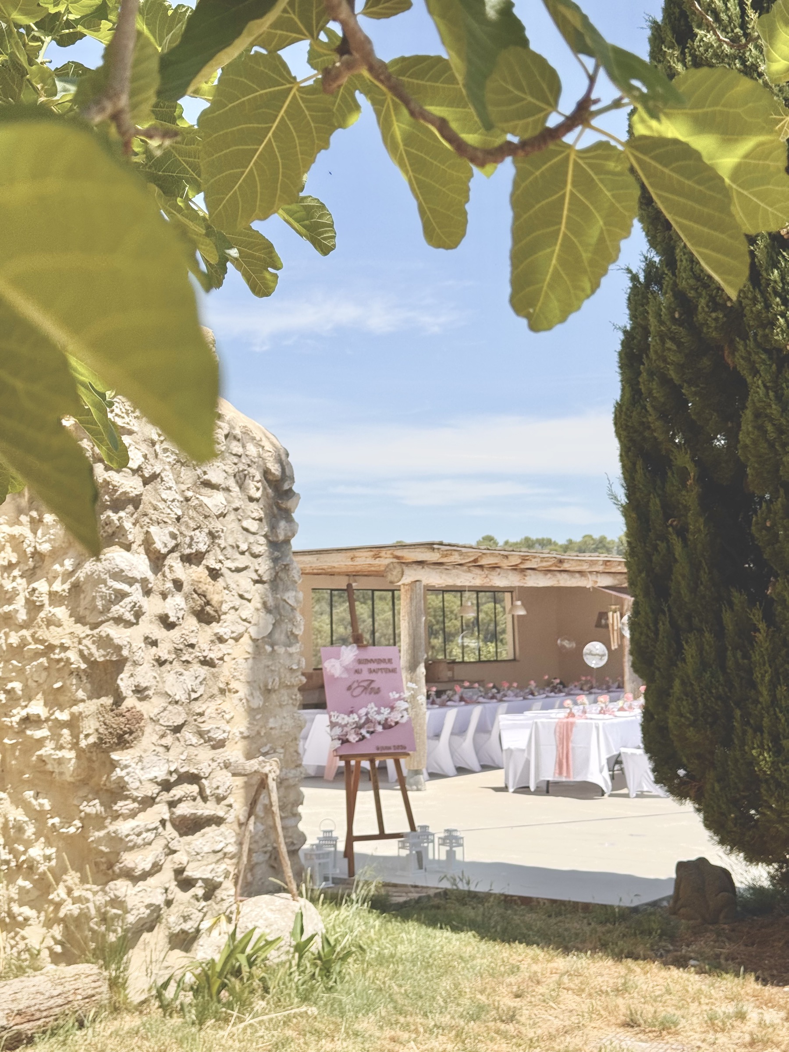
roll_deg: +1.4
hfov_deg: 30.3
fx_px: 1459
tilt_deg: +4.7
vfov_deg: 39.7
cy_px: 526
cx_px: 394
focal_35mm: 48
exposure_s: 1/5848
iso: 64
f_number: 1.78
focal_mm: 6.76
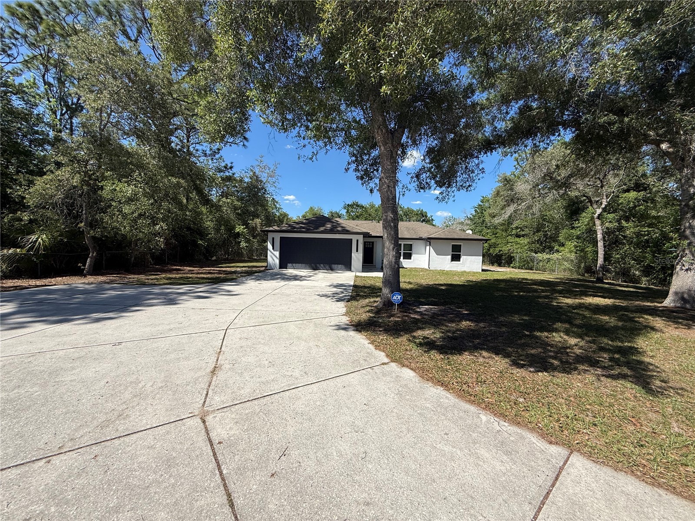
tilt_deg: -1.2
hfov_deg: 102.1
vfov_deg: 85.7
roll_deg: -1.3
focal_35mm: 14
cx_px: 348
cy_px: 260
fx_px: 281
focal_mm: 2.22
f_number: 2.2
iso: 50
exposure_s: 1/2165
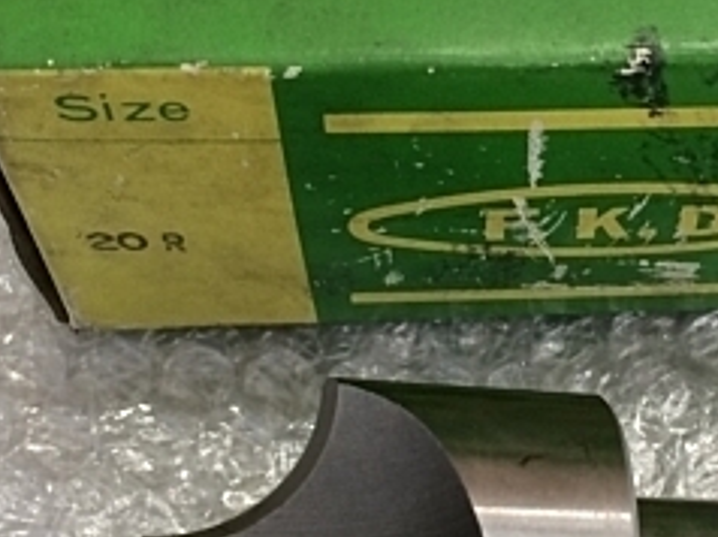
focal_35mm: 78
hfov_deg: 24.6
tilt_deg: -64.9
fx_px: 1616
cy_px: 302
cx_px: 585
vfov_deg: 18.9
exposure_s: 1/30
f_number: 2.2
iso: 64
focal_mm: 4.15
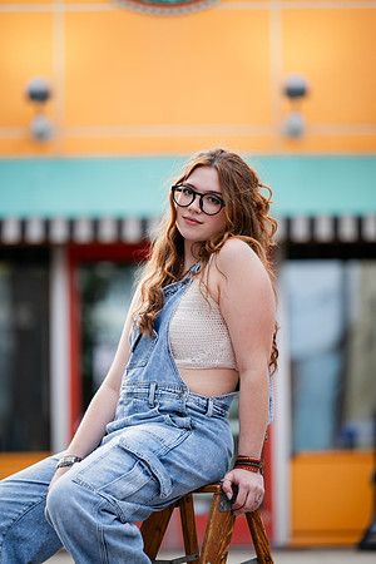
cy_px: 282
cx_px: 188
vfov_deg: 13.7
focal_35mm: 150
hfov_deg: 9.1
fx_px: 2350
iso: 320
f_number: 2.8
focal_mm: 150
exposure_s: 1/500
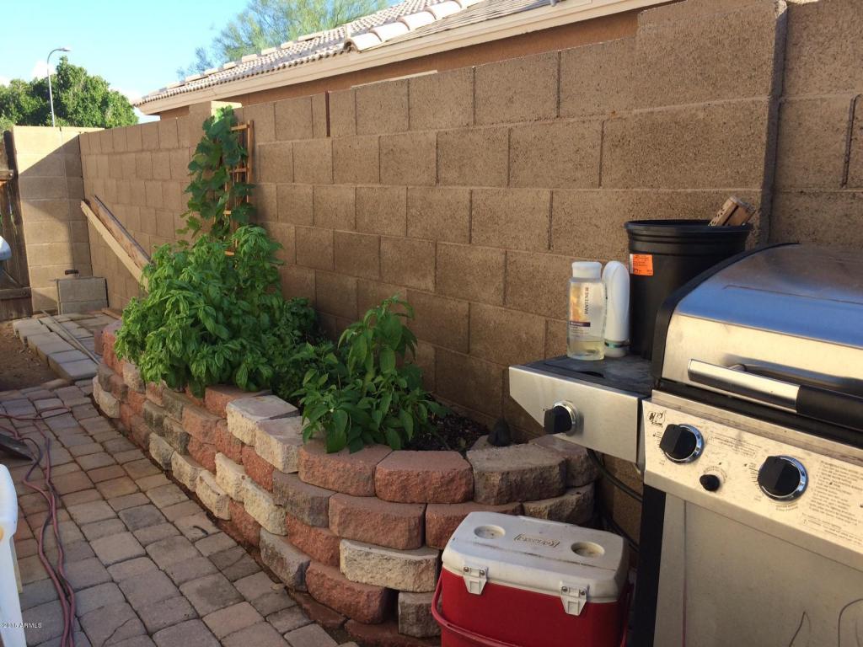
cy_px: 324
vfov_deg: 48.2
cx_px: 432
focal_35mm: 29
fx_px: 723
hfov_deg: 61.7
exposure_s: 1/586
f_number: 2.2
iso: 32
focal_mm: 4.15
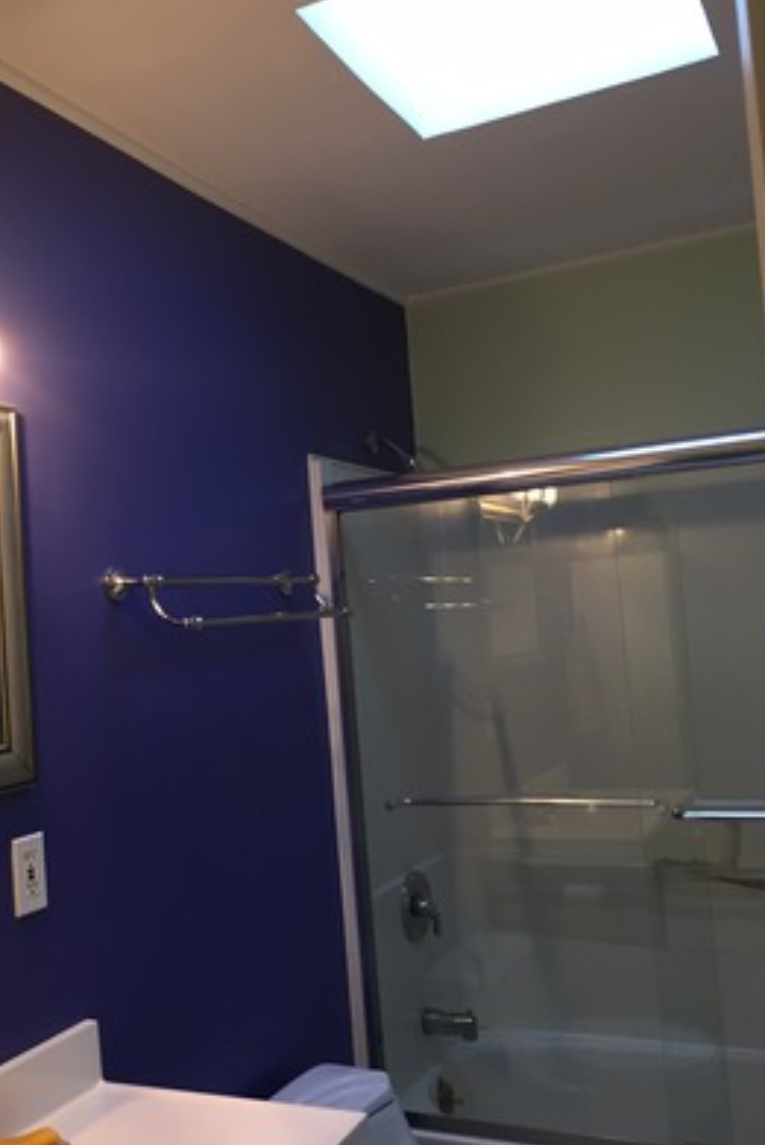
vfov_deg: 51.9
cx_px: 296
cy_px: 571
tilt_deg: +3.7
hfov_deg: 35.8
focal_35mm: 37
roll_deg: +4.3
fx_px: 1178
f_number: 2.2
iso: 80
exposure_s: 1/30
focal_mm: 4.15
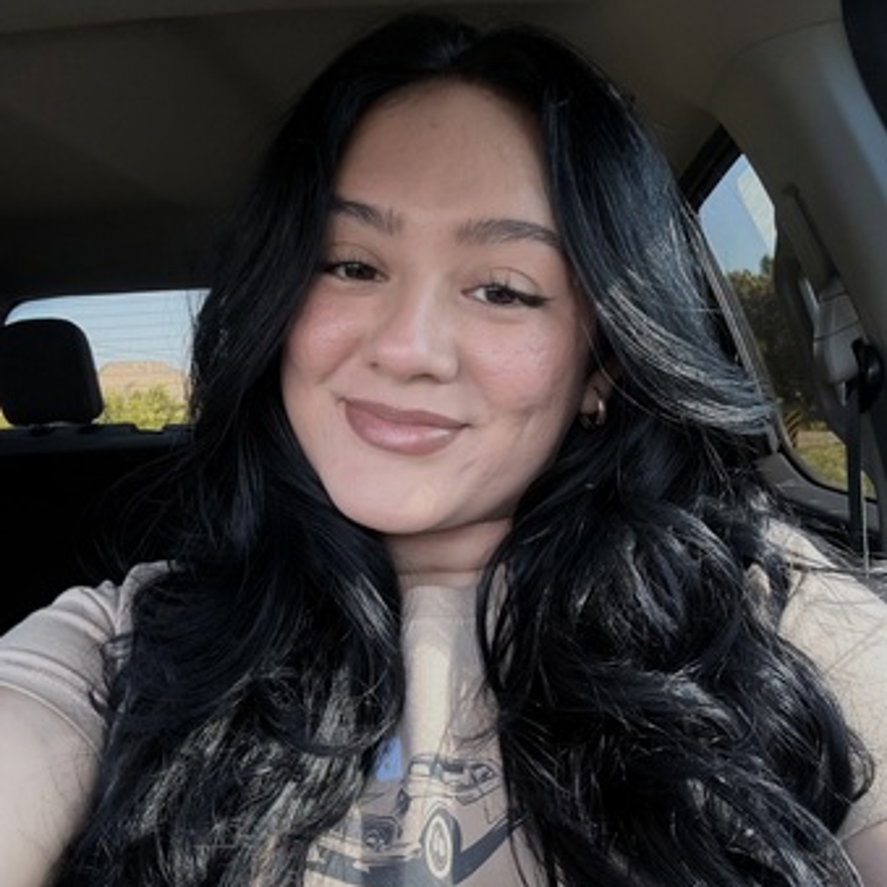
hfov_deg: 54.0
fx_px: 870
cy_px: 461
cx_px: 449
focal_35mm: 30
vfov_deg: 54.0
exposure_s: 1/99
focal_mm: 2.69
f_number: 1.9
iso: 80
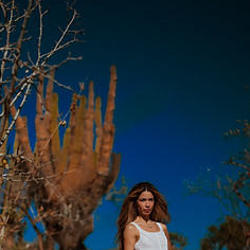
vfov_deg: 18.2
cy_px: 231
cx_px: 115
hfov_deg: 18.5
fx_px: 768
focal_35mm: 94
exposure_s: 1/8000
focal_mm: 58
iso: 50
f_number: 1.8
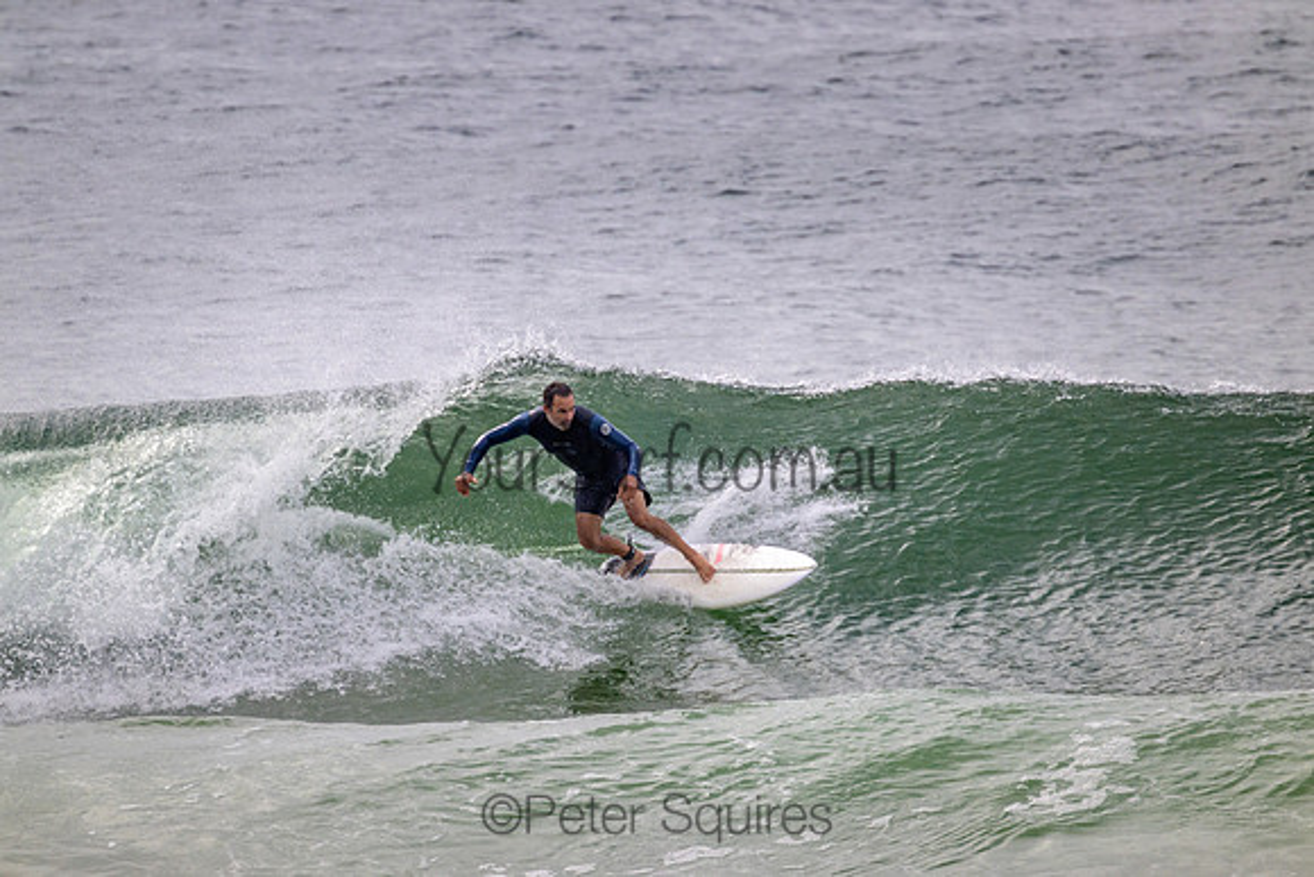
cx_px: 657
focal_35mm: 800
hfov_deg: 2.6
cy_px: 438
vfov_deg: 1.7
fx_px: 29205
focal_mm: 800
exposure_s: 1/2000
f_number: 11
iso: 1400
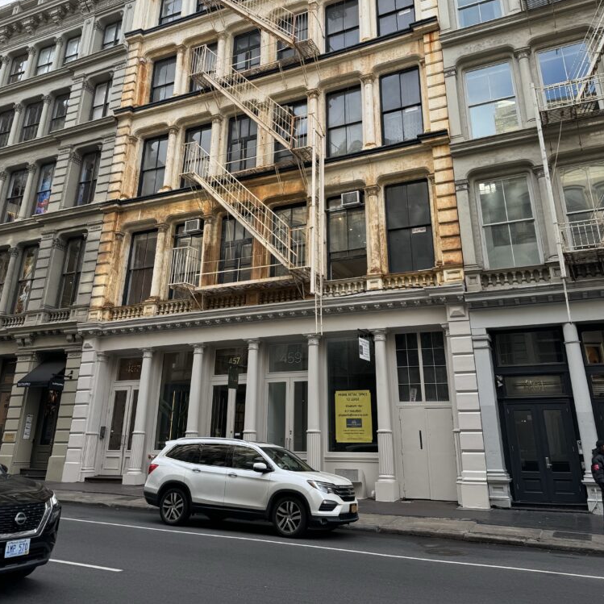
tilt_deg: +22.1
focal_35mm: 29
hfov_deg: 55.6
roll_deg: -1.4
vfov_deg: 54.7
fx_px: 572
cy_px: 212
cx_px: 302
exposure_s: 1/664
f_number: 1.78
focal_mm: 6.86
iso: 80
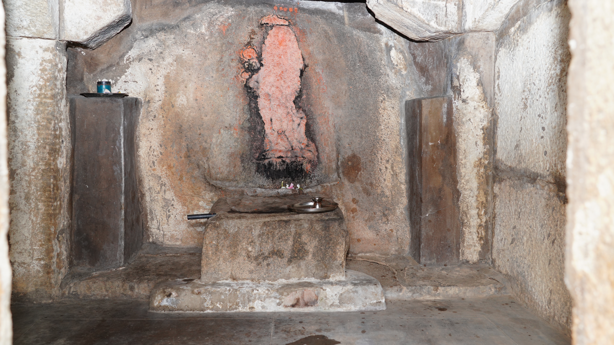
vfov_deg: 36.6
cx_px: 301
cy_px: 151
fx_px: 521
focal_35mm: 32
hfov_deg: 61.0
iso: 640
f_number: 5.6
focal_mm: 30
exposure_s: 1/160
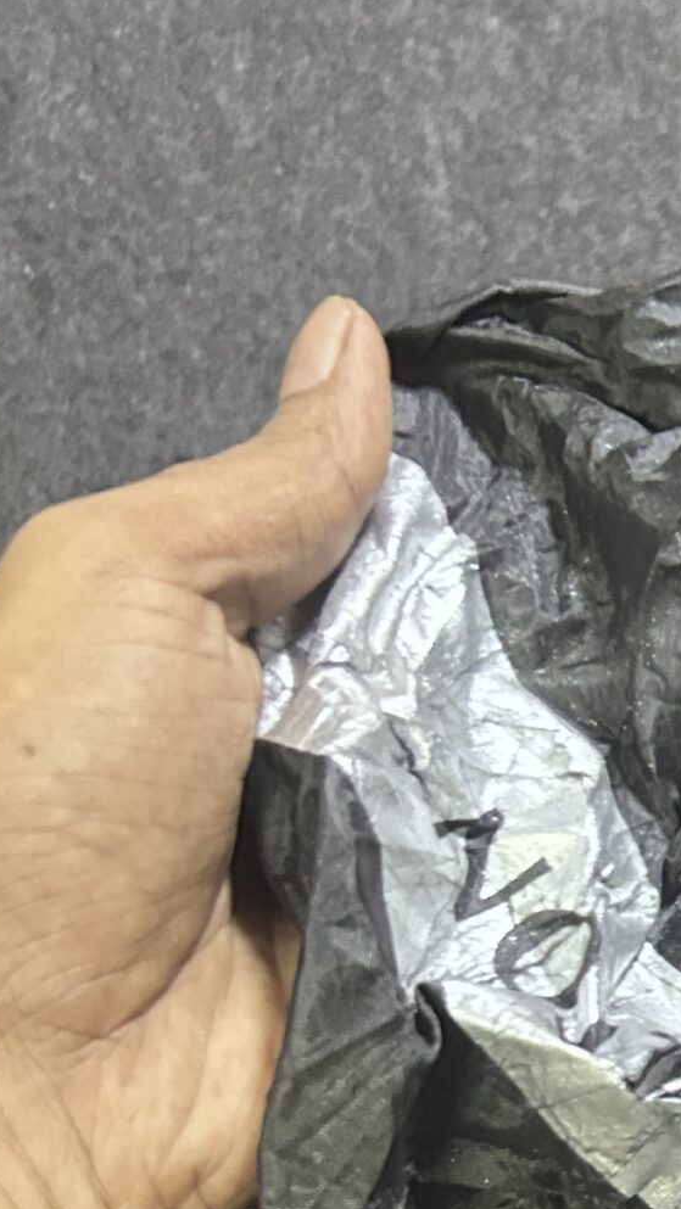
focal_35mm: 73
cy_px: 1087
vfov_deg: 27.9
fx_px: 2342
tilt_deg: -51.3
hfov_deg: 15.2
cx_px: 1036
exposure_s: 1/33
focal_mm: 5.7
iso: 500
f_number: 1.5
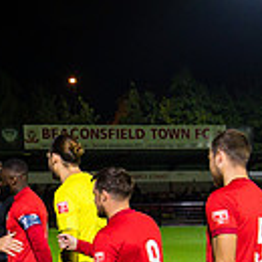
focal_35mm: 144
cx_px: -10
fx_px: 1233
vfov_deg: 12.1
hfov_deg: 12.0
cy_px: 226
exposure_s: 1/100
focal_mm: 38
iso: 4000
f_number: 4.5
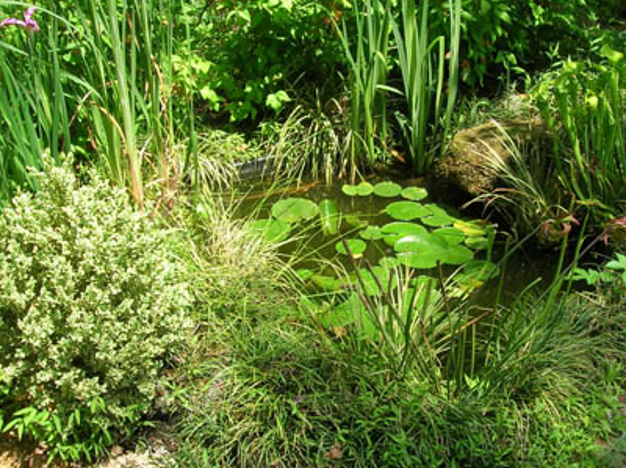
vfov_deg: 29.6
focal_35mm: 49
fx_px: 885
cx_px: 396
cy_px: 215
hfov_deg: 38.7
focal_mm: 5.7
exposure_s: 1/120
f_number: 4.9
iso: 50
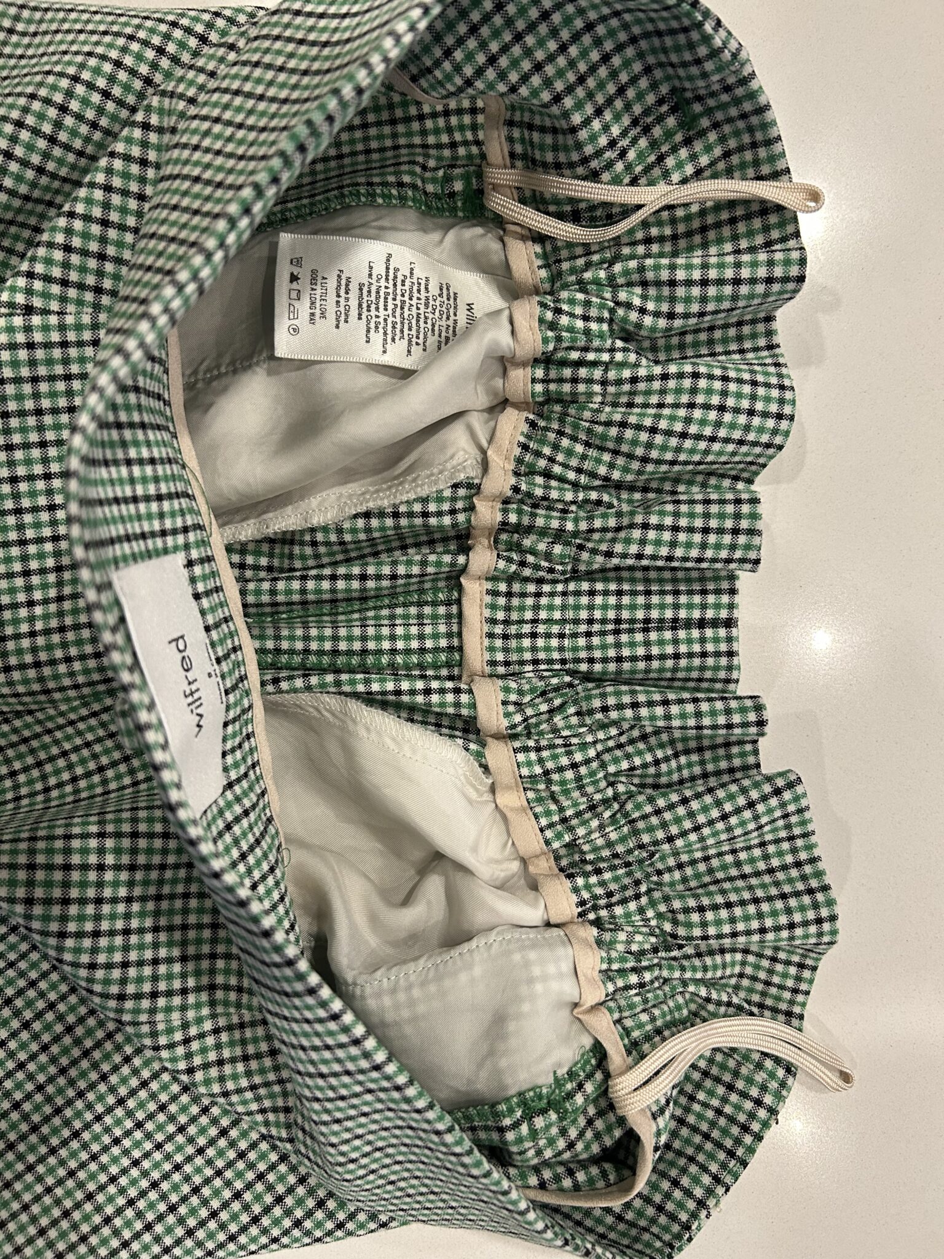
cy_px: 630
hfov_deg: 53.1
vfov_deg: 67.3
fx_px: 945
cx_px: 472
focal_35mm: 26
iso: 250
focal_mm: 5.7
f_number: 1.5
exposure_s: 1/55
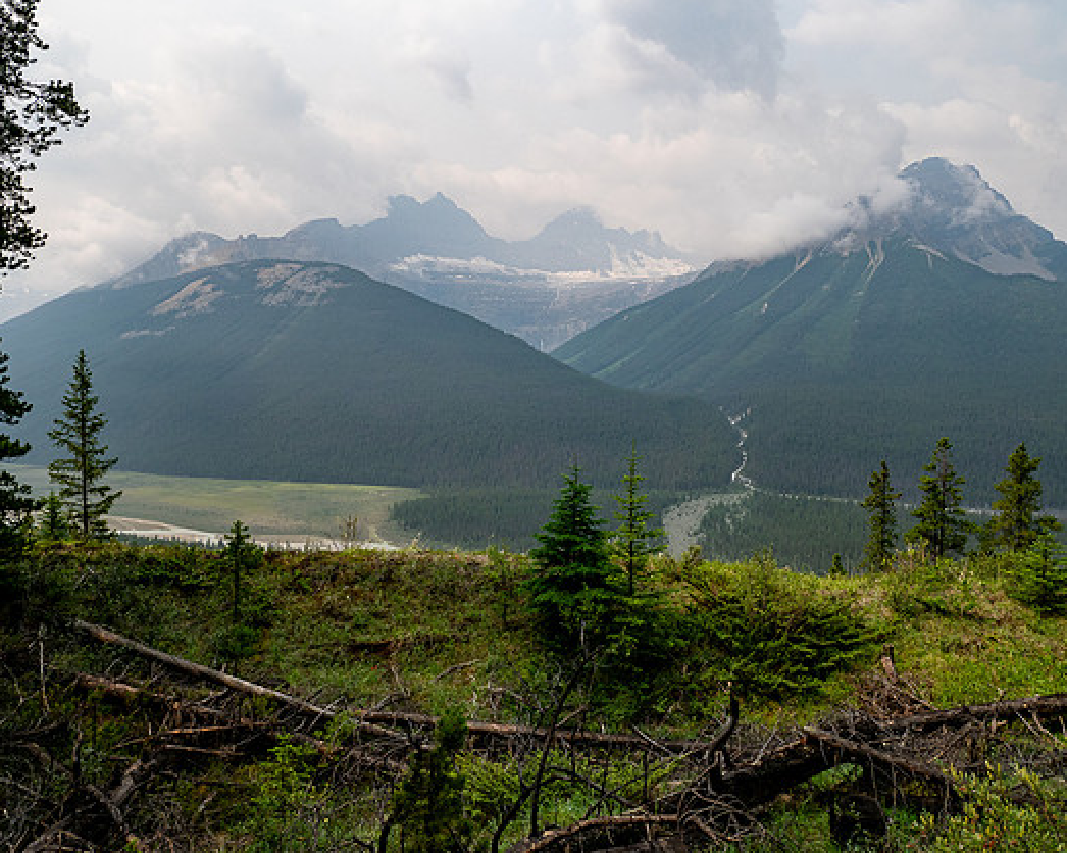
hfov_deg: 66.0
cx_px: 571
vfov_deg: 54.9
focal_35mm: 26
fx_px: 821
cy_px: 423
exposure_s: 1/500
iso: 200
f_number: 8
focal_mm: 12
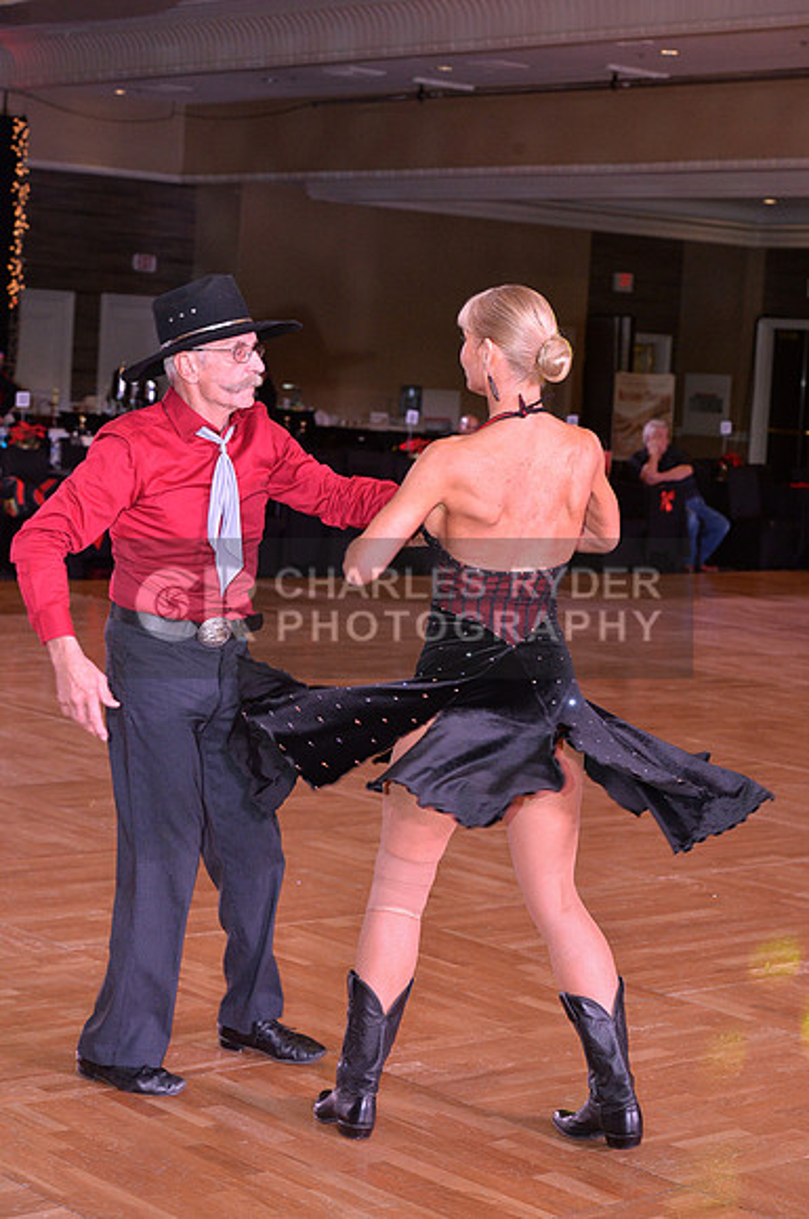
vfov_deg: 26.0
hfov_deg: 17.4
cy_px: 610
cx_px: 404
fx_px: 2637
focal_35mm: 78
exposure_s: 1/250
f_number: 6.3
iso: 2000
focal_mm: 78
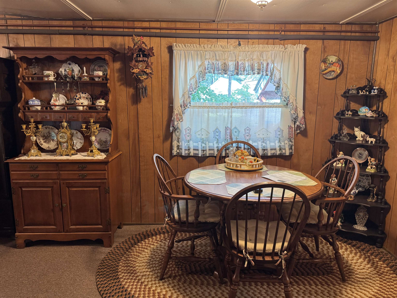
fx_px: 275
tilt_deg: -9.7
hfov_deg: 71.6
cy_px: 149
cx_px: 198
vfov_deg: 56.8
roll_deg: +0.3
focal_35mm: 24
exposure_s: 1/60
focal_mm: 6.76
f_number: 1.78
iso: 320
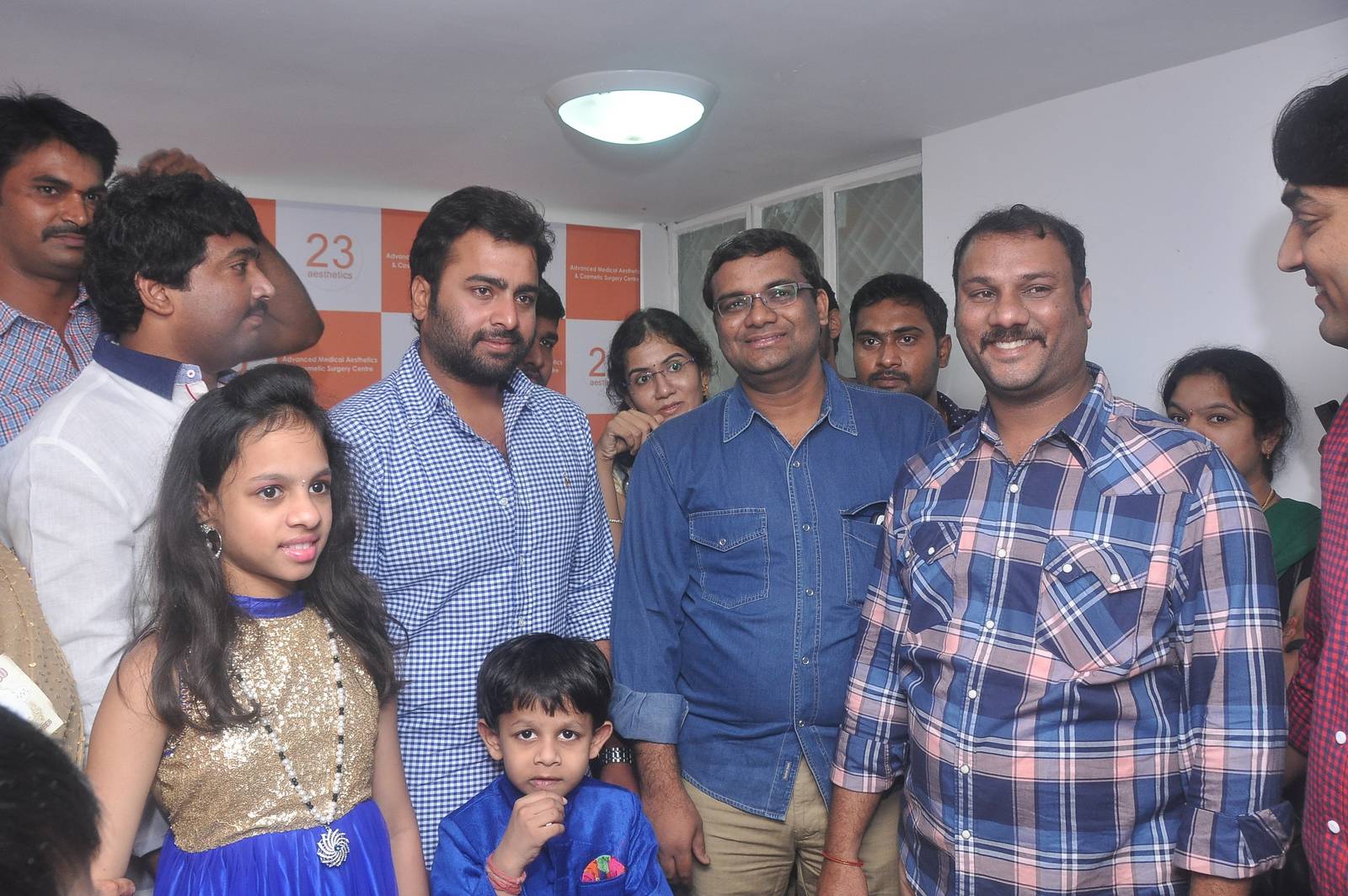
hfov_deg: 67.4
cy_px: 448
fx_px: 1010
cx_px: 674
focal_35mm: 27
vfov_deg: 47.8
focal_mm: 18
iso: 800
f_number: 7.1
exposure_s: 1/125
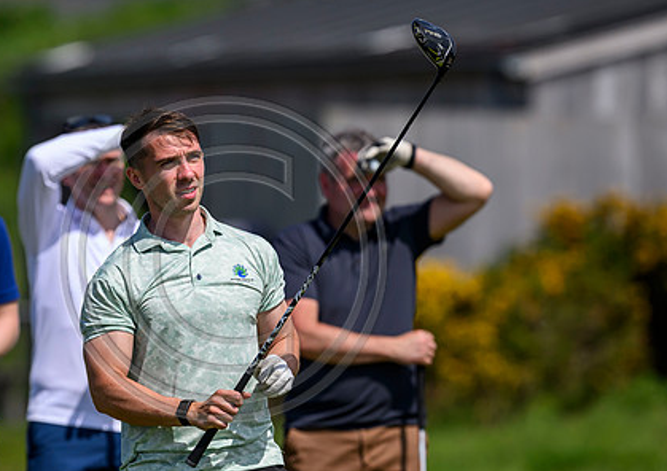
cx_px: 215
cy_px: 204
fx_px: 12664
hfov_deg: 3.0
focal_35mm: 671
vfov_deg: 2.1
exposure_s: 1/5000
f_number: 4.5
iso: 500
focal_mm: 400
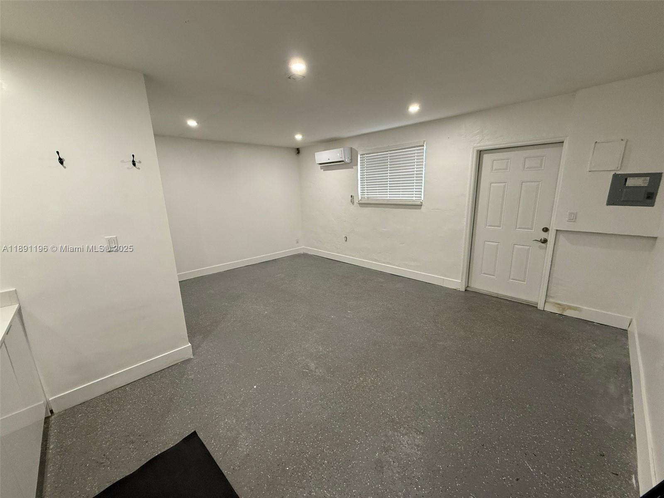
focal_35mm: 14
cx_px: 332
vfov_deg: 85.7
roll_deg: +1.5
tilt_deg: -13.8
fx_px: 269
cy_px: 249
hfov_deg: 102.1
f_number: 2.2
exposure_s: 1/99
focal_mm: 2.22
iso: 320
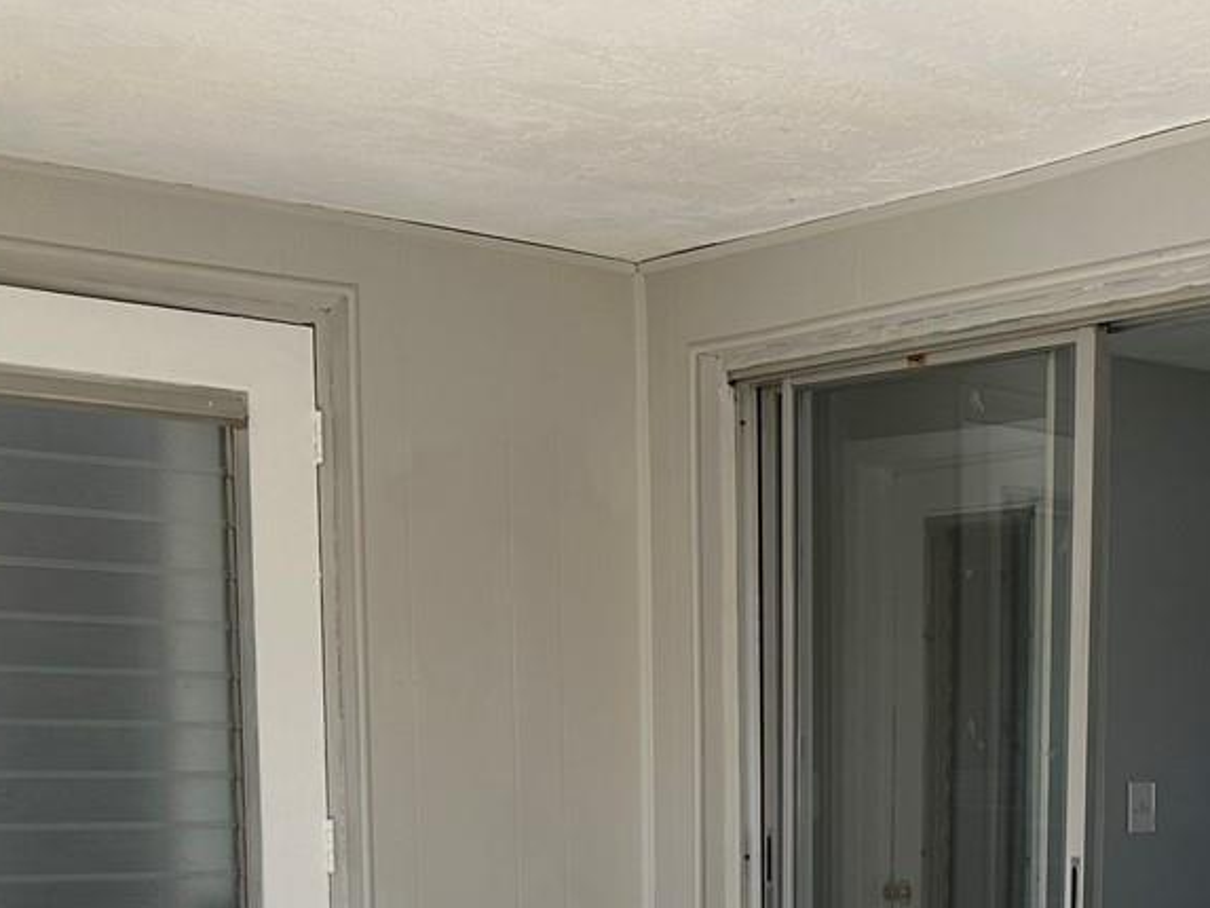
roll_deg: -1.6
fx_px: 2342
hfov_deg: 27.6
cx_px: 1155
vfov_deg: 20.7
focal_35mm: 67
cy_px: 1043
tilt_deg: -7.0
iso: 80
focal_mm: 6.86
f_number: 1.78
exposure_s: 1/421
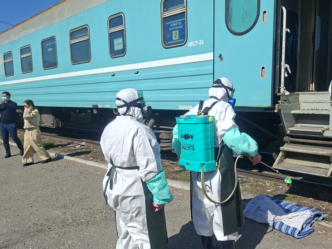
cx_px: 171
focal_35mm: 29
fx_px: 278
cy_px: 129
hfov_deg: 61.6
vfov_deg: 48.2
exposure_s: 1/2849
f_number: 1.8
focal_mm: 5.54
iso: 50
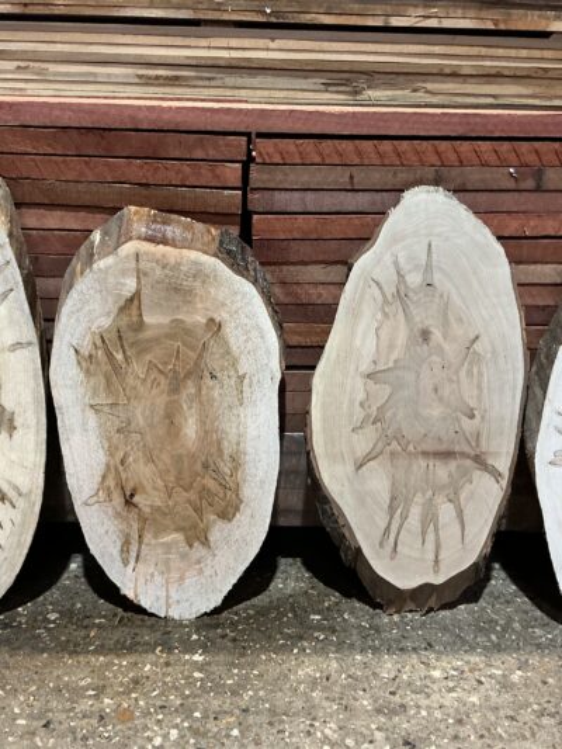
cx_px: 281
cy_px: 374
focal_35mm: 29
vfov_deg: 61.6
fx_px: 628
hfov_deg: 48.2
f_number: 1.8
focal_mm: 3
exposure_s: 1/60
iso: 160
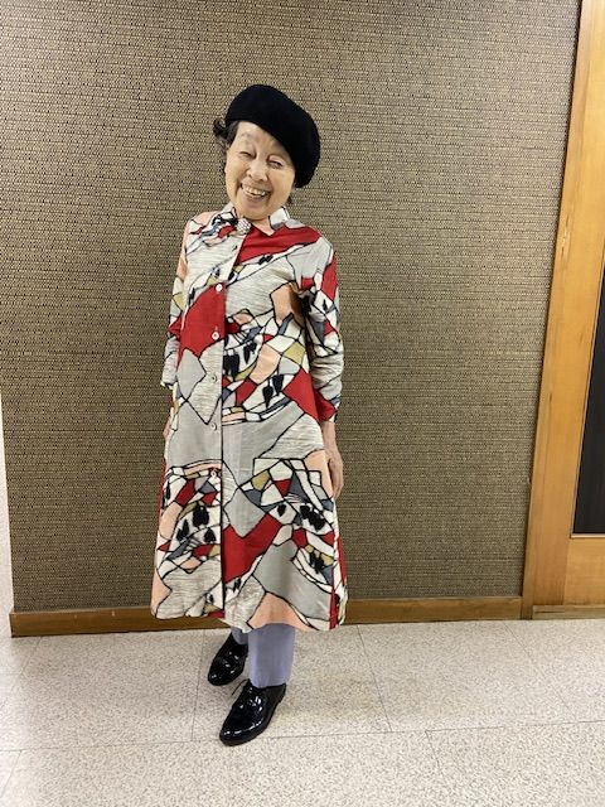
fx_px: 606
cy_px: 404
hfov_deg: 53.1
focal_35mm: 26
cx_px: 302
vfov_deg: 67.3
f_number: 1.8
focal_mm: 4.25
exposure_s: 1/50
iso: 320
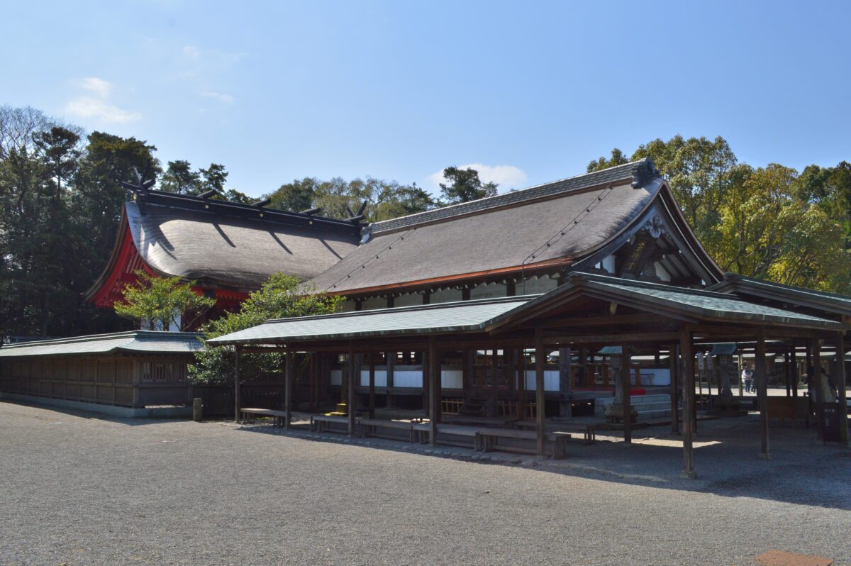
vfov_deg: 43.5
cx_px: 426
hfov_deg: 62.0
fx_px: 709
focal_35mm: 30
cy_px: 283
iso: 400
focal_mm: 20
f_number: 13
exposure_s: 1/640
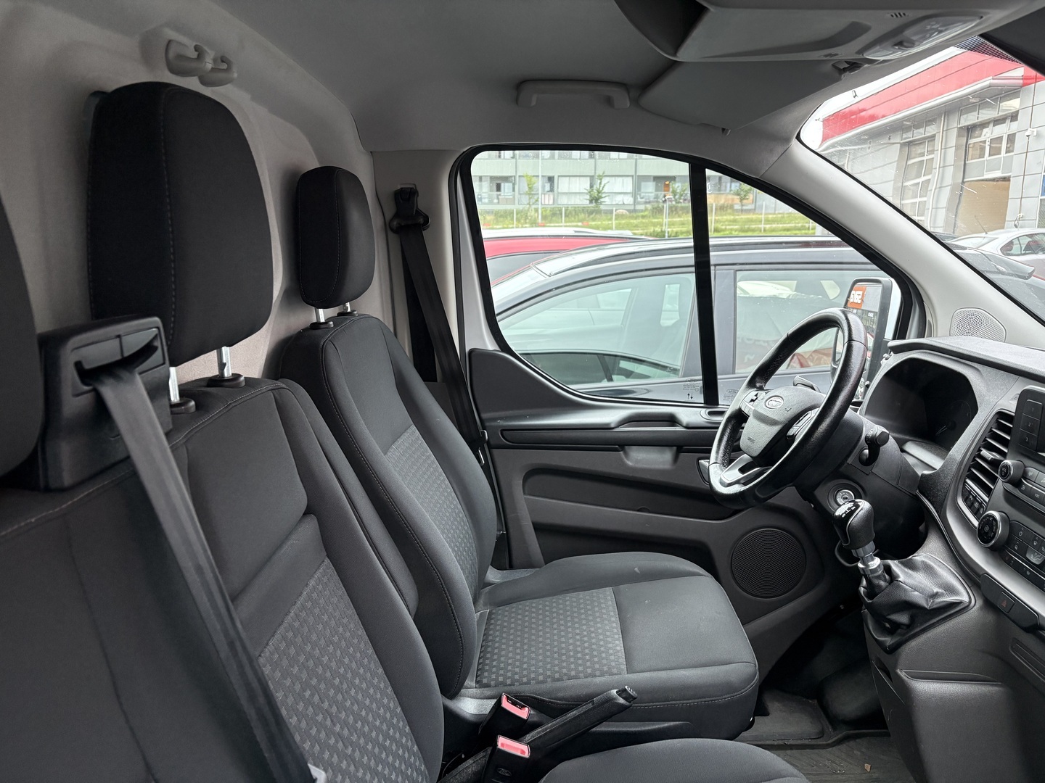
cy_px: 392
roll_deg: +0.1
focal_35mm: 26
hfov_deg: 67.3
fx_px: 785
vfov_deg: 53.1
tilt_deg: -11.1
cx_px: 522
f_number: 1.6
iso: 160
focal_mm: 5.96
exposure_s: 1/60
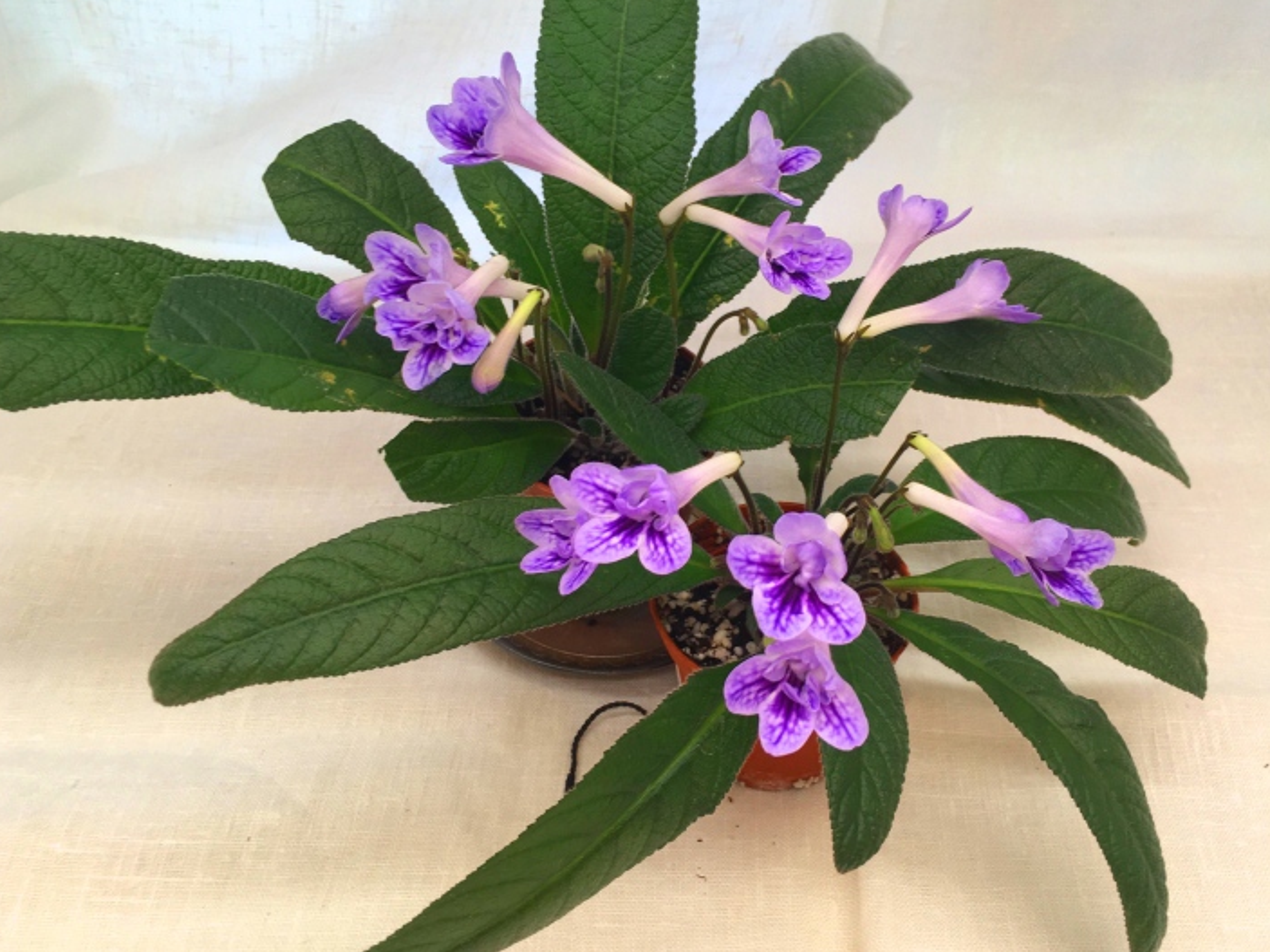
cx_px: 674
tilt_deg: -39.2
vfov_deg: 42.9
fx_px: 1211
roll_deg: -3.1
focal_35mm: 33
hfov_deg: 55.3
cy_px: 425
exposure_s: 1/50
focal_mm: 4.15
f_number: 2.2
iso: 25
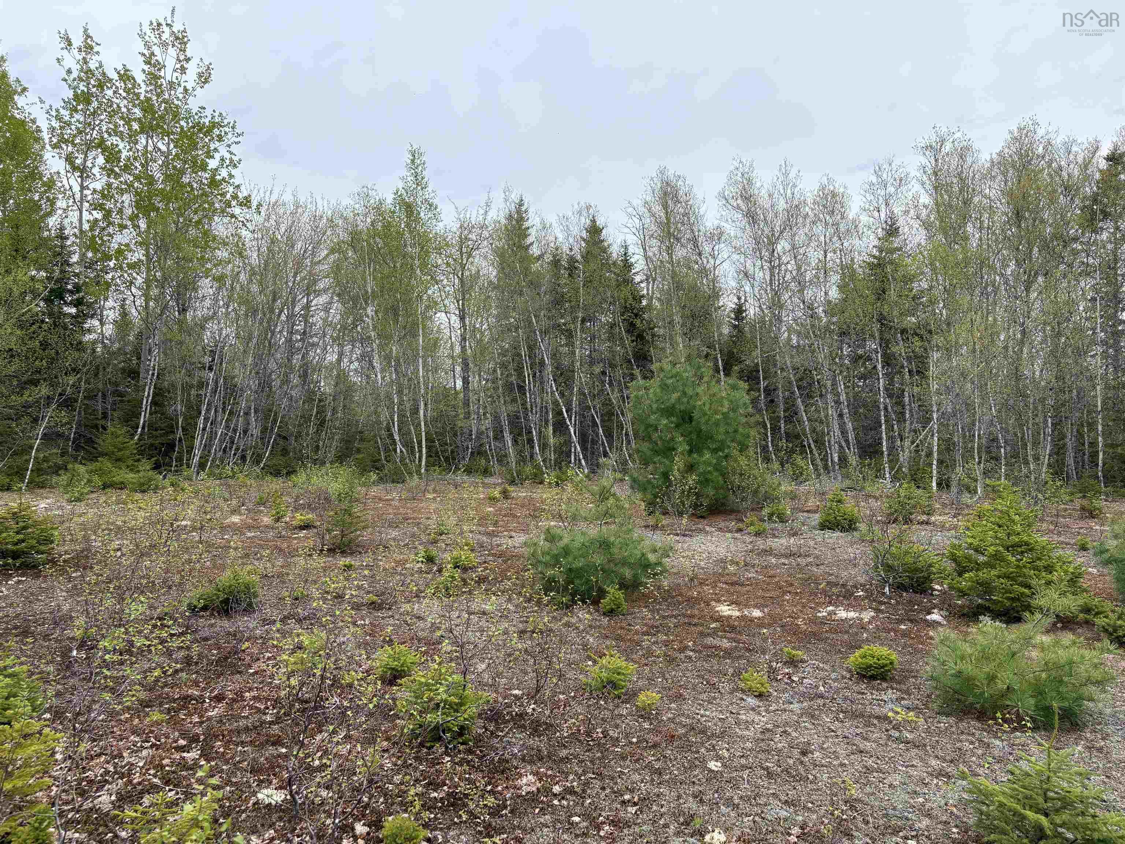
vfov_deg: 53.1
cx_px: 562
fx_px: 845
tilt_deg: -0.9
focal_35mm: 26
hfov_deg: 67.3
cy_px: 422
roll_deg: -0.2
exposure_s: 1/1953
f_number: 1.6
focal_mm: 5.96
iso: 50
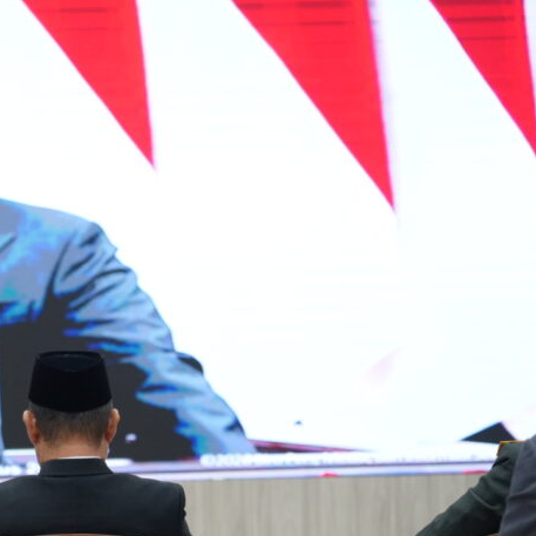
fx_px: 3504
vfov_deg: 8.7
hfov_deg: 8.7
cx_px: -34
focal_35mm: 200
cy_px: 371
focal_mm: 105
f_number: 4
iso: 4000
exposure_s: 1/160
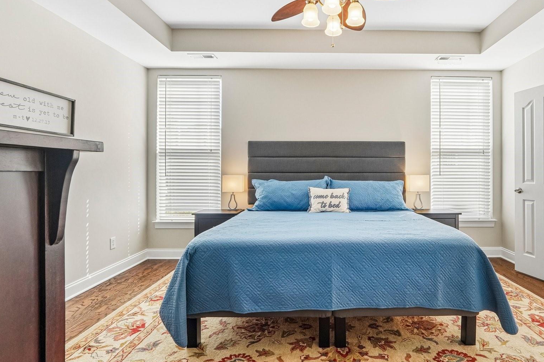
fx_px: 302
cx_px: 327
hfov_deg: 83.0
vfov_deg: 61.9
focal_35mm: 20
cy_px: 176
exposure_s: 1/30
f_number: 8
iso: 200
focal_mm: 10
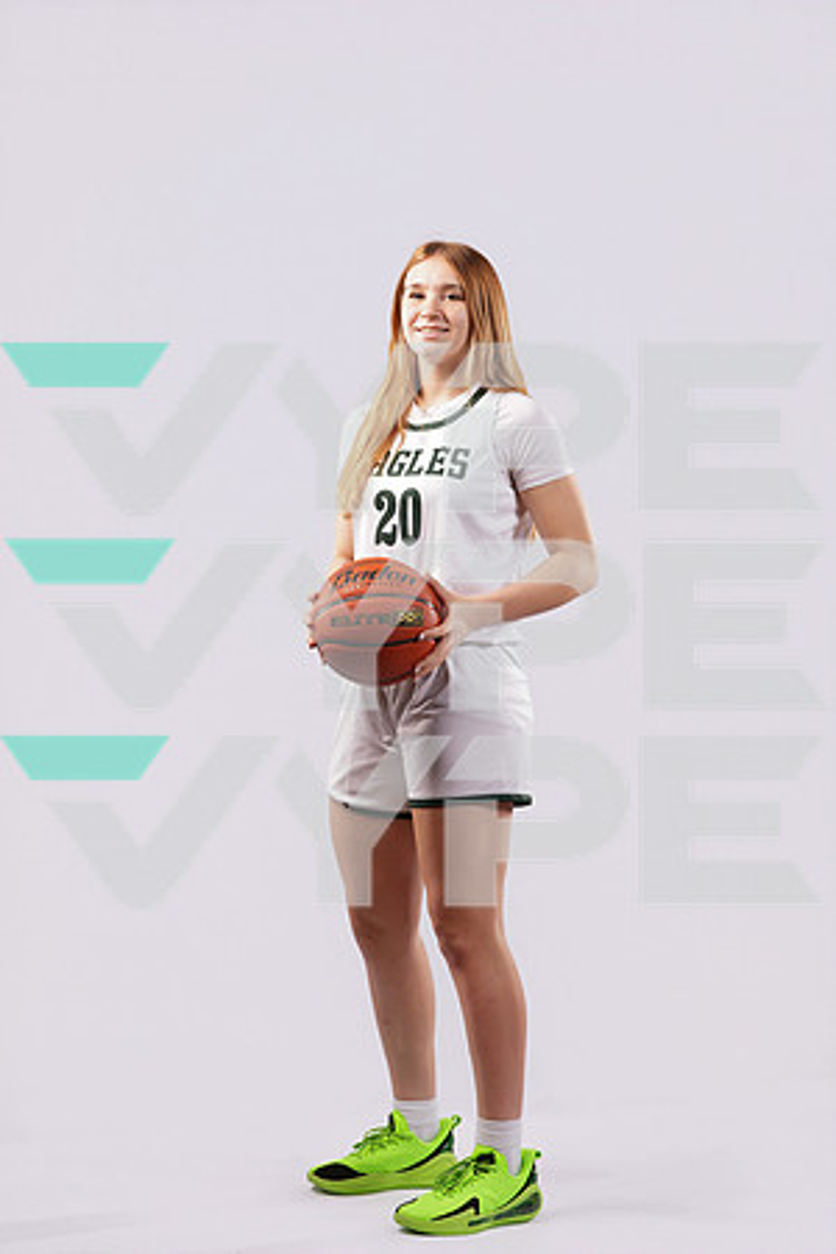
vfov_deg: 28.8
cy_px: 627
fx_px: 2438
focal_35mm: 70
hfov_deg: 19.5
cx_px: 418
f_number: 11
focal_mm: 70
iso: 160
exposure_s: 1/125
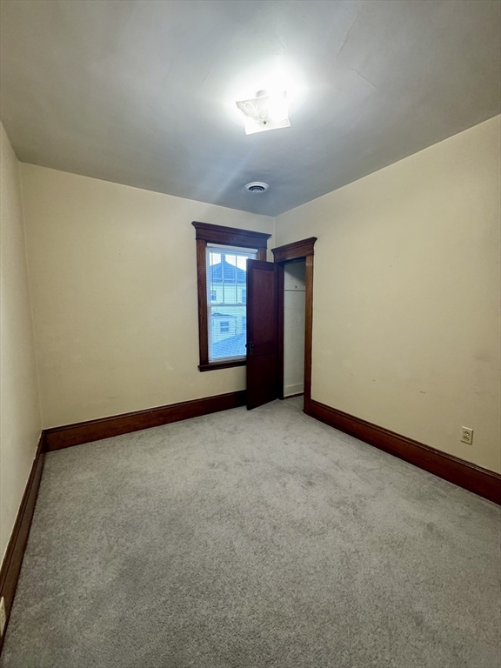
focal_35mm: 14
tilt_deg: -6.0
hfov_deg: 85.7
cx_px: 250
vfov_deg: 102.1
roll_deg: +0.0
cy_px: 334
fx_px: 270
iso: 250
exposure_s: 1/60
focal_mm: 2.22
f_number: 2.2
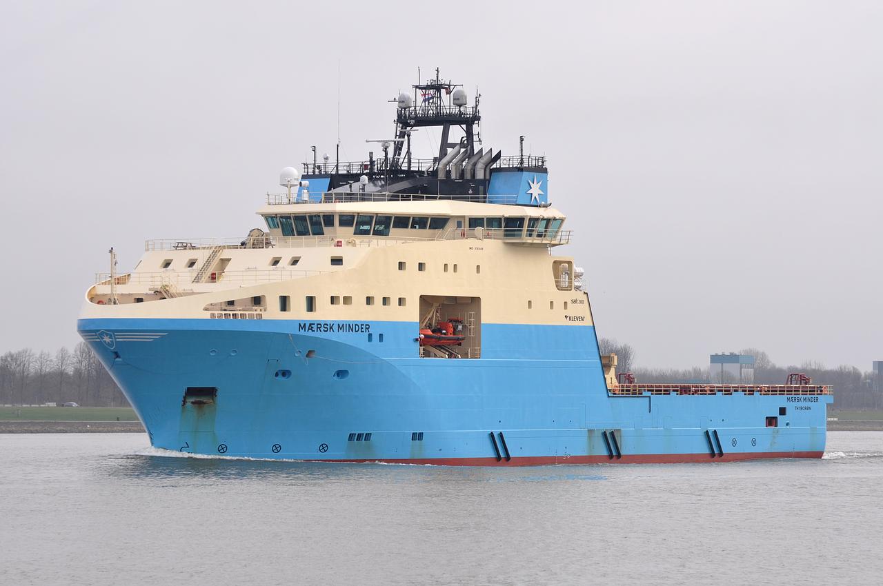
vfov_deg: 8.1
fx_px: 4115
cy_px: 293
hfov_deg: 12.2
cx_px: 442
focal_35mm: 168
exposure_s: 1/320
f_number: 9
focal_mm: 112
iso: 320
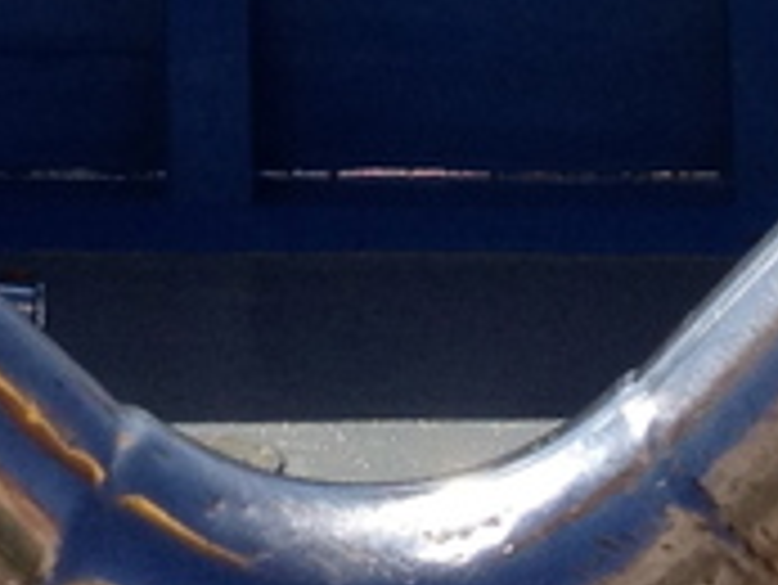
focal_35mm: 243
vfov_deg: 5.8
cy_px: -1044
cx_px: 306
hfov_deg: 8.1
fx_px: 5465
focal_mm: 4.28
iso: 64
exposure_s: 1/1972
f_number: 2.4
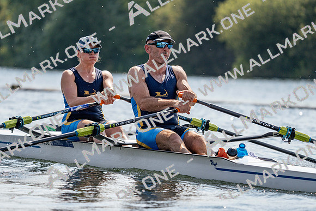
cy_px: 106
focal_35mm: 303
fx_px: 2660
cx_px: 158
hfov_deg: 6.8
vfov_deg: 4.5
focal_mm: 303
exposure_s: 1/1600
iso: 250
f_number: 6.3
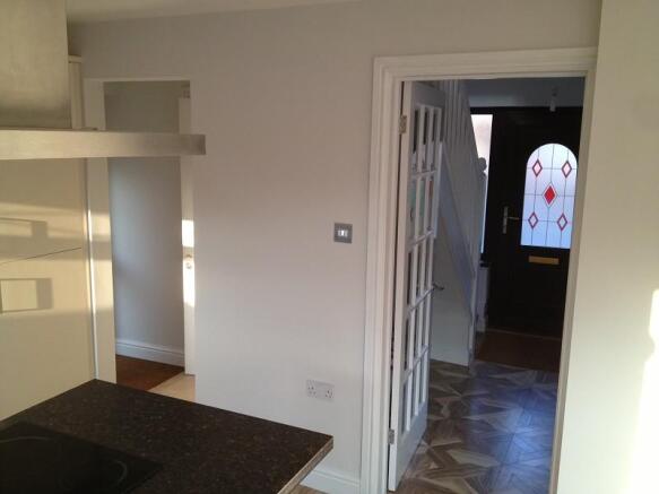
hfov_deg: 52.6
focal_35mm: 35
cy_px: 247
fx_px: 666
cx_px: 330
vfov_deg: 40.7
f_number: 2.4
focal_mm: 4.28
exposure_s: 1/120
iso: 100
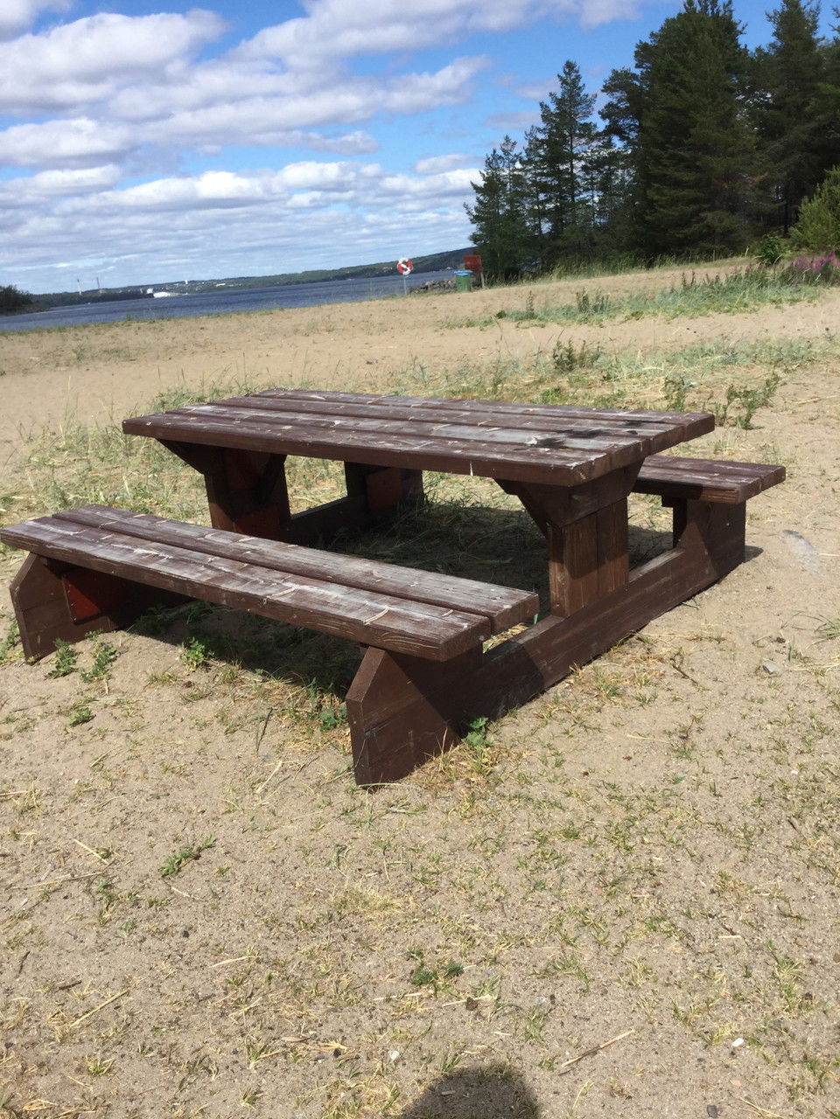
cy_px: 560
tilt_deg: -16.3
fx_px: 1003
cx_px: 420
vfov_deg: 58.4
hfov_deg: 45.4
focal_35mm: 31
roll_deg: +2.6
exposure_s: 1/1381
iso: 25
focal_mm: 3.3
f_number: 2.4
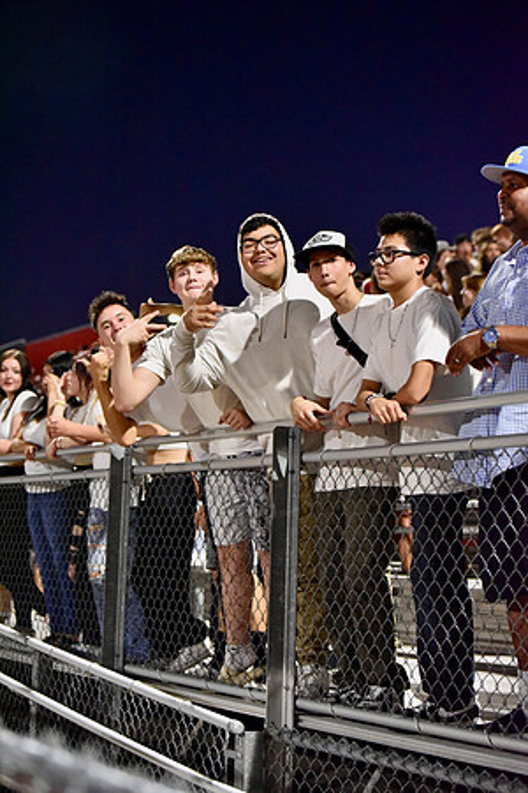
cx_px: 264
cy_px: 396
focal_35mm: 70
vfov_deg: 28.8
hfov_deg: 19.5
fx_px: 1540
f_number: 2.8
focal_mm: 70
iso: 12800
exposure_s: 1/320
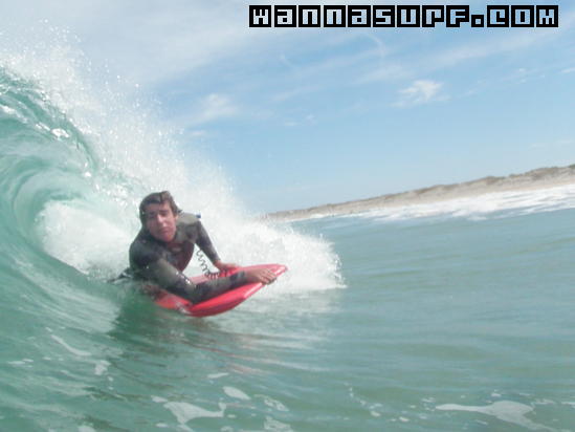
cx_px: 288
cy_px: 216
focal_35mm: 38
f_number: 6.3
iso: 800
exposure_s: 1/1000
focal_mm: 6.7
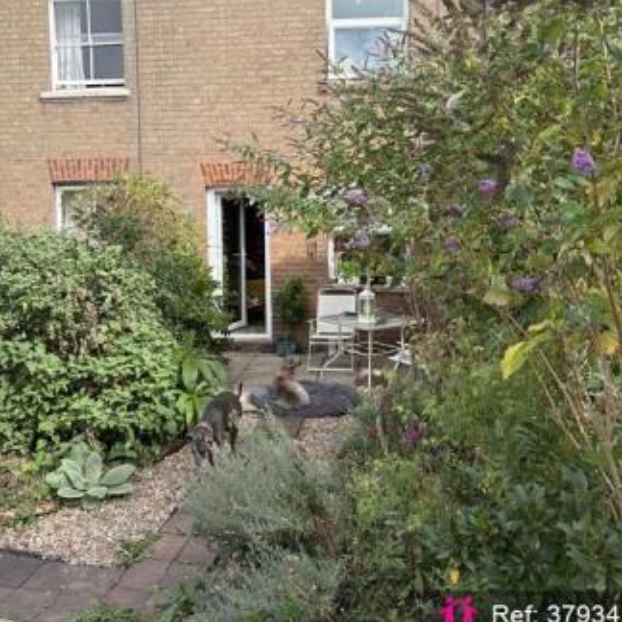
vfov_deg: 52.1
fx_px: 630
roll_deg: +0.7
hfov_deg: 52.5
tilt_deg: -1.3
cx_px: 313
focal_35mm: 31
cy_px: 245
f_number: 1.6
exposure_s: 1/1420
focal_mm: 5.96
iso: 64
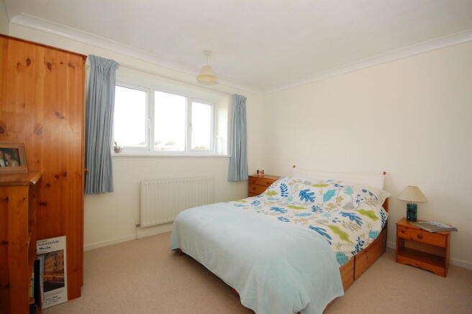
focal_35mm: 15
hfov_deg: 100.4
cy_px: 157
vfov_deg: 77.2
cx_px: 236
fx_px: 196
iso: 800
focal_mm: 10
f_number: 6.3
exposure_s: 1/100
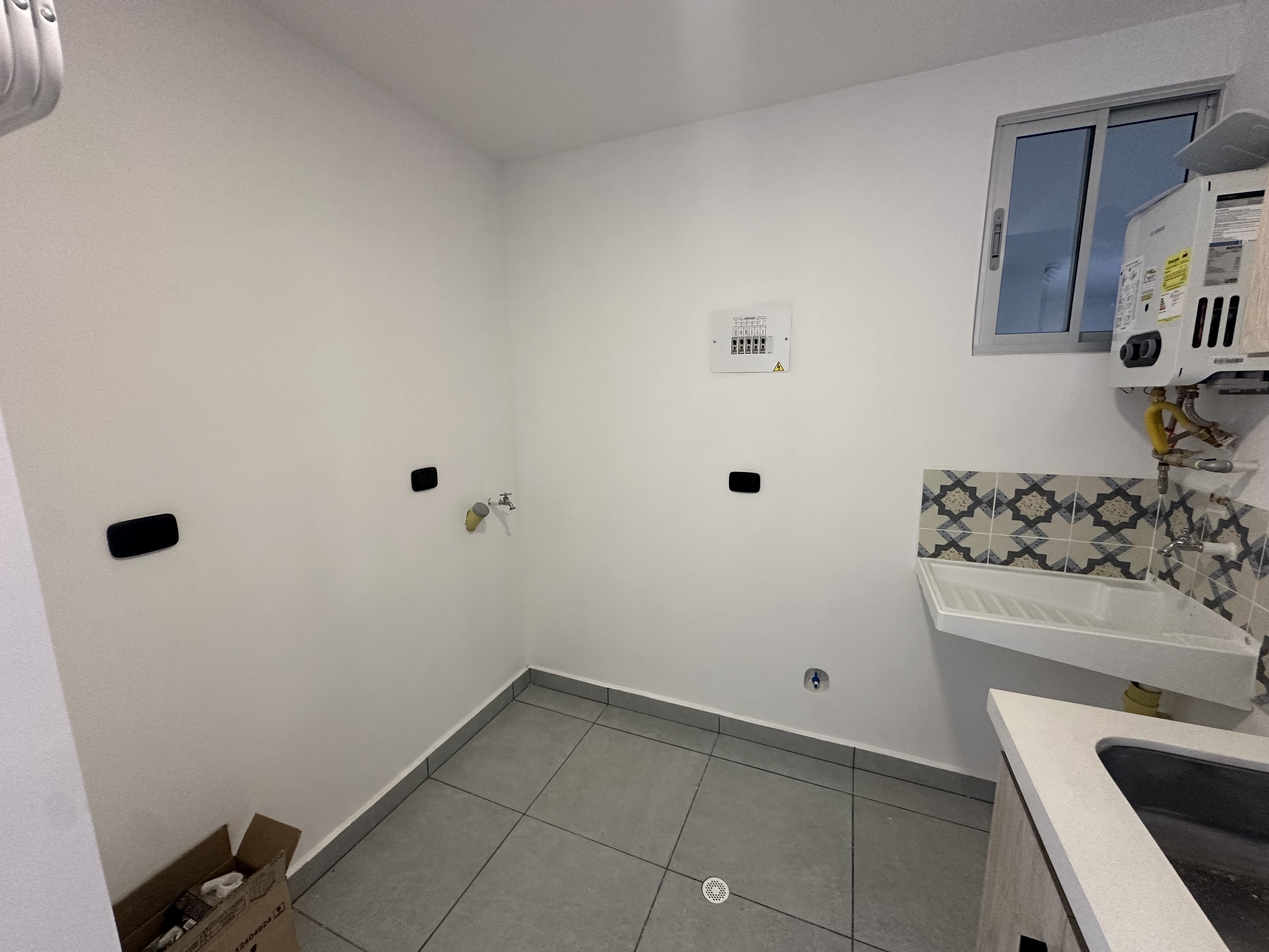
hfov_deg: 102.1
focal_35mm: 14
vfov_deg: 85.7
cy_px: 476
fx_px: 513
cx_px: 634
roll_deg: +0.0
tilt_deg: -10.0
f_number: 2.2
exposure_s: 1/120
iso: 250
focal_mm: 2.22
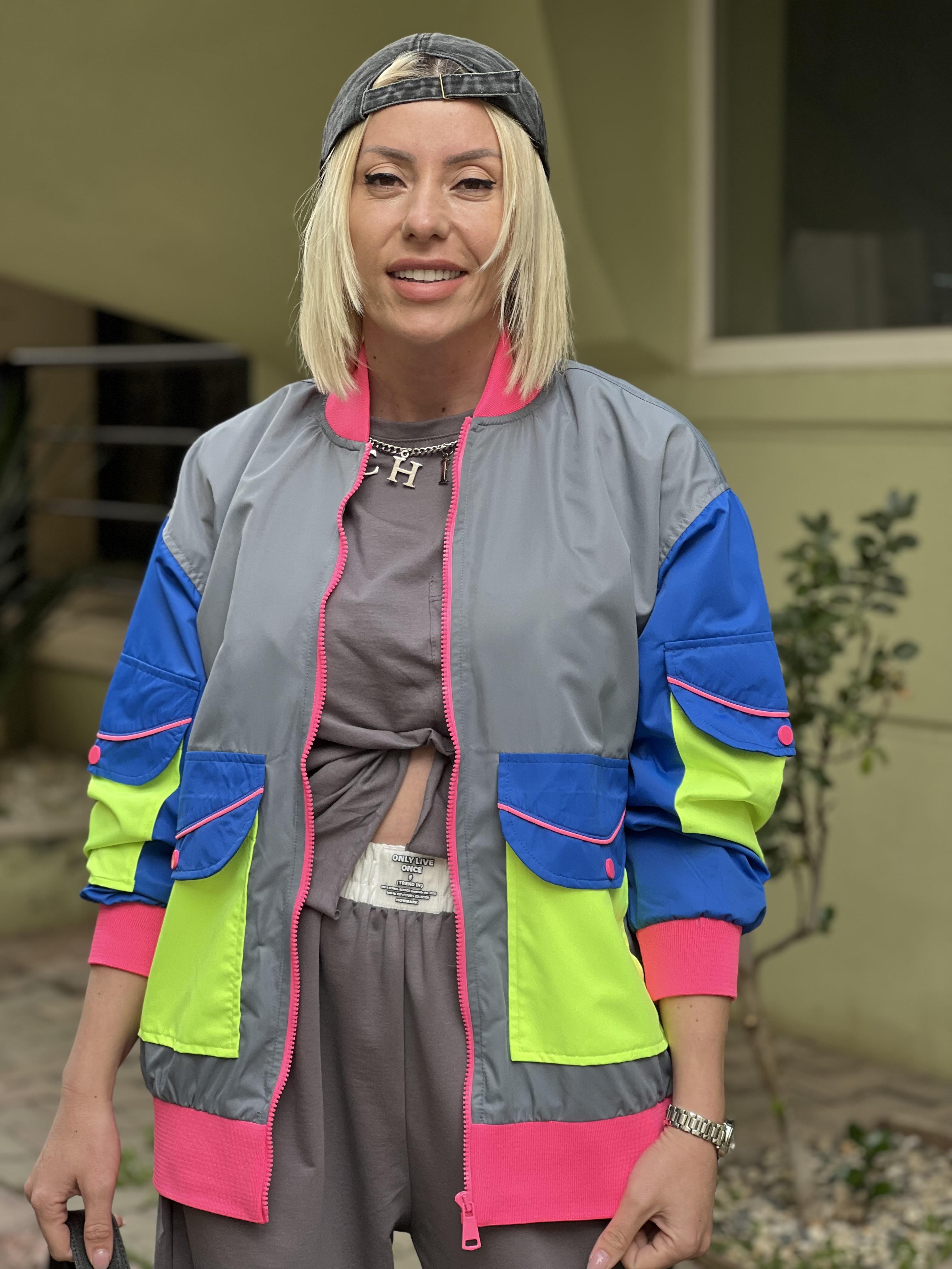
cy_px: 634
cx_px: 476
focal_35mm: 77
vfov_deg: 25.3
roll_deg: -0.4
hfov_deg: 19.1
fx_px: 2824
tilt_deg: -3.1
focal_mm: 9
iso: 64
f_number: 2.8
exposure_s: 1/121
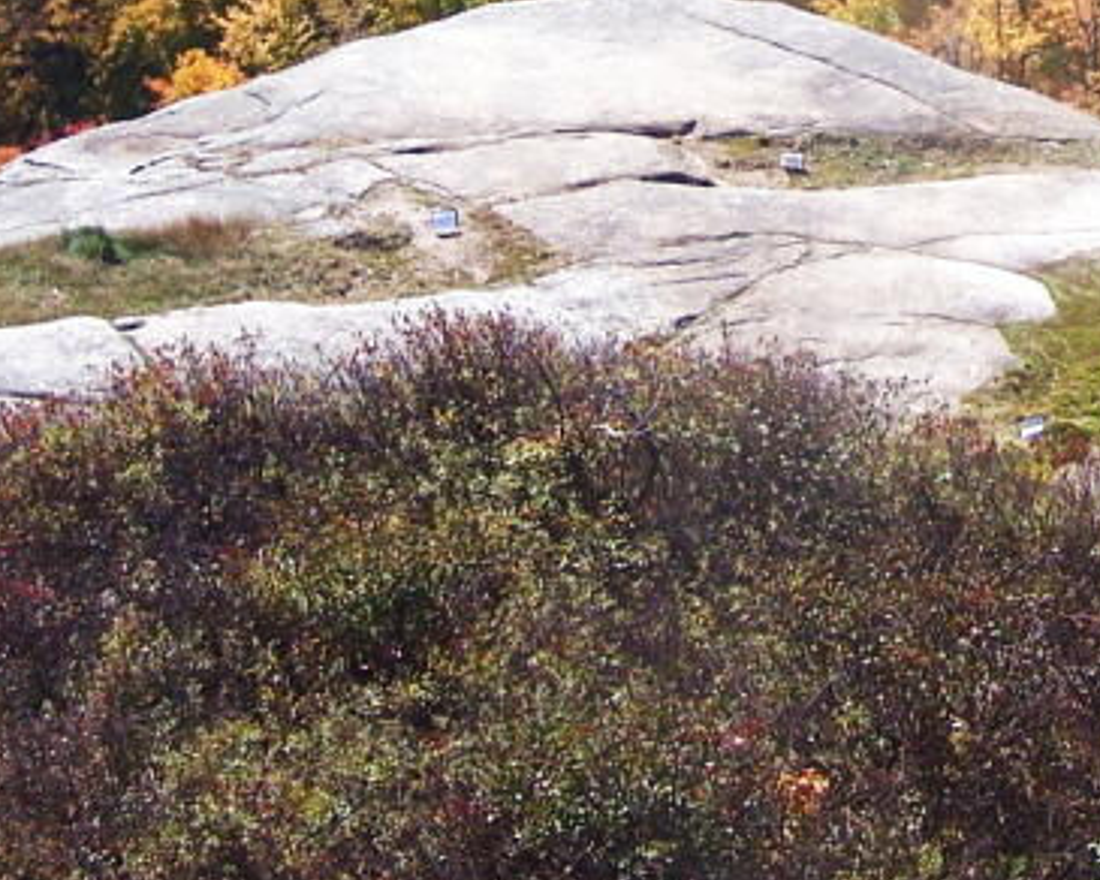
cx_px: 946
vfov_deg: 14.4
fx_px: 3386
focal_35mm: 104
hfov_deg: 18.2
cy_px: -102
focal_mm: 6.3
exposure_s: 1/800
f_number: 2.8
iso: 80
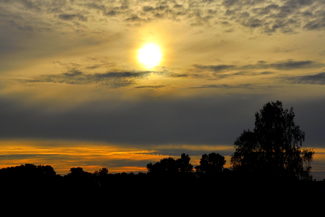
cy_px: 106
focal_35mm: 78
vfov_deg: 17.5
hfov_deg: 26.0
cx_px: 169
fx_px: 704
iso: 200
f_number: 16
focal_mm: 48
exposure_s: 1/1000
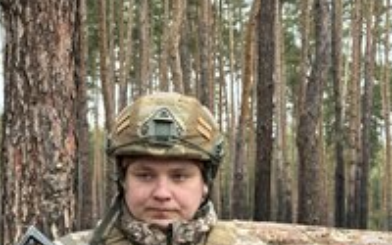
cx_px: 151
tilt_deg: -2.0
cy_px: 286
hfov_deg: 20.4
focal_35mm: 102
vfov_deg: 12.6
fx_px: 1090
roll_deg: -1.3
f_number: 1.78
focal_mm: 6.86
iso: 50
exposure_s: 1/251
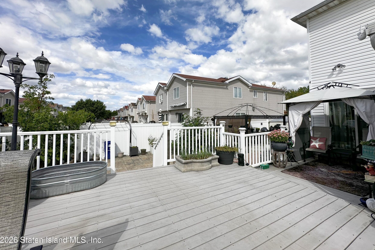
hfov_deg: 100.4
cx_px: 186
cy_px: 108
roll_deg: -0.4
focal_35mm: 15
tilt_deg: +2.7
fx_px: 156
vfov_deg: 76.9
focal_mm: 2.22
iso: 50
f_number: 2.2
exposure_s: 1/2092
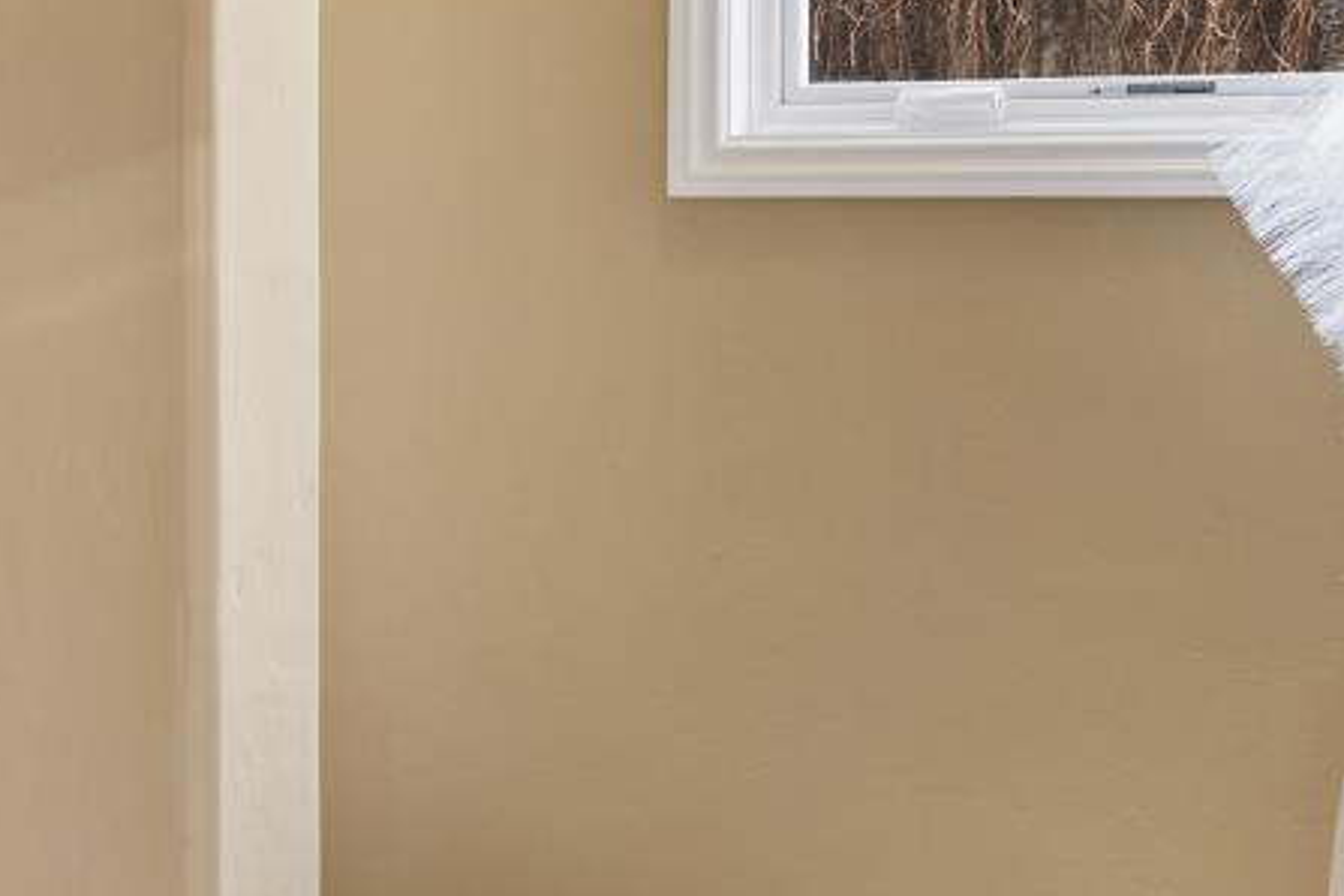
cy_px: 168
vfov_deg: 23.4
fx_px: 2128
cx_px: 331
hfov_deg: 34.3
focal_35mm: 57
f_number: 5.6
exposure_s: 1/2.5
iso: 400
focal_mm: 17
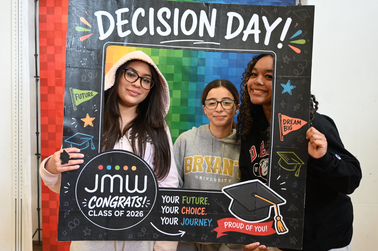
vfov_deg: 32.6
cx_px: 189
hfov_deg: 47.4
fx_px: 430
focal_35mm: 41
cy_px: 126
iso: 2000
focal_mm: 41
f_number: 4
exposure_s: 1/40
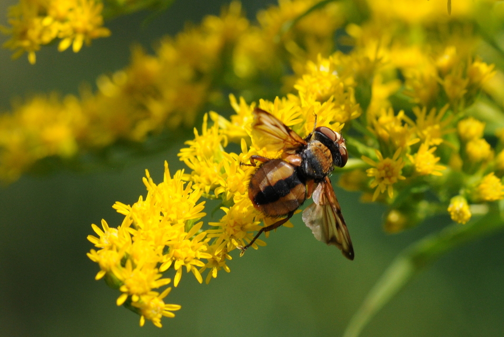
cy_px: 168
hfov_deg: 13.0
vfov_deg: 8.7
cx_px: 252
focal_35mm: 158
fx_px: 2207
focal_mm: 105
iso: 500
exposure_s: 1/640
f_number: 11
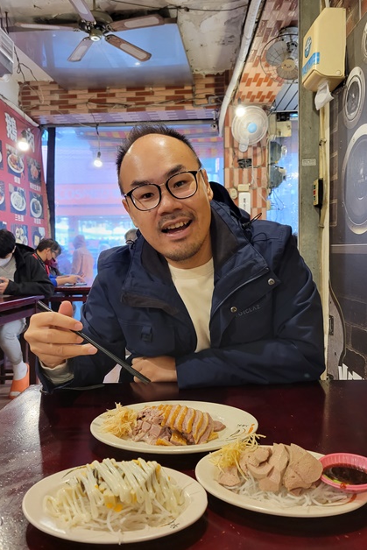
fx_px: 428
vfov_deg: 65.5
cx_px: 203
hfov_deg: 46.3
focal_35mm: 28
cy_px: 269
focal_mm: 5.4
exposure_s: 1/40
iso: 320
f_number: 1.8
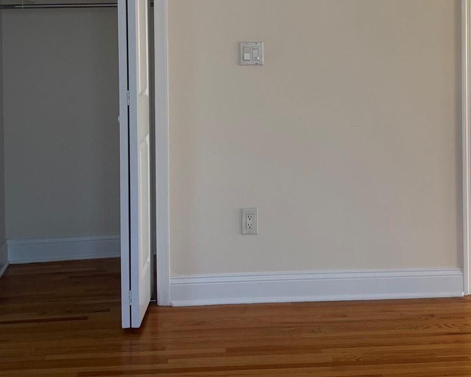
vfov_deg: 27.4
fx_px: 739
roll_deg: +0.3
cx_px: 243
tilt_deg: -1.6
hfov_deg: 35.4
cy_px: 25
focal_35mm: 53
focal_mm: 6.76
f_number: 1.78
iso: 250
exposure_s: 1/60
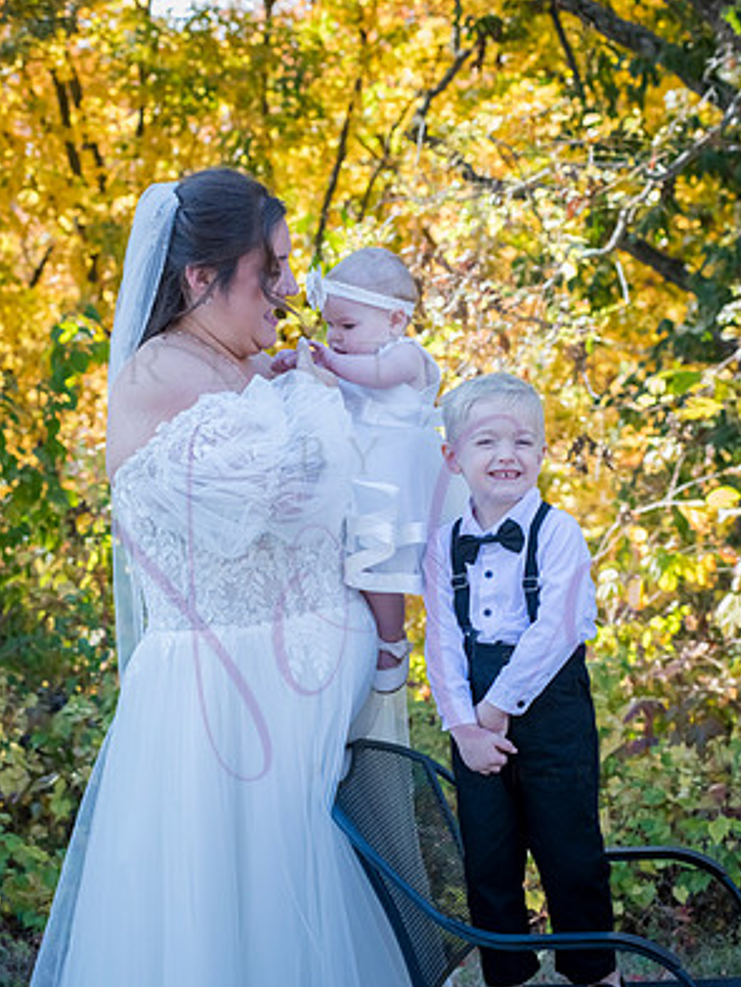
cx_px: 374
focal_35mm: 88
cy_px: 452
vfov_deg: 22.2
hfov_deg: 16.8
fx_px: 2510
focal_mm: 80
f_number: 8
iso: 800
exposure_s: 1/320
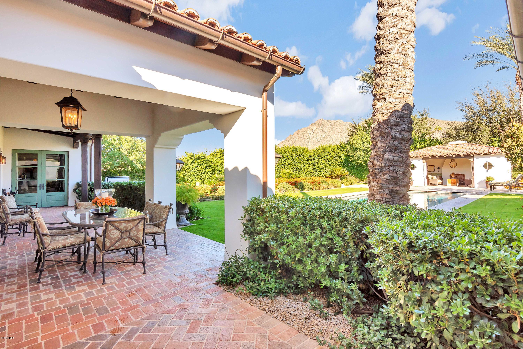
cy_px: 174
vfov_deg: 72.1
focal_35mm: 16
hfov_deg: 95.0
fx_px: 240
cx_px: 262
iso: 250
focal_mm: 11
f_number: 8
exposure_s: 1/250
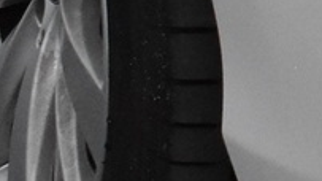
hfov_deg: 5.2
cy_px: -370
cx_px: 994
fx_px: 3313
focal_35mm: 388
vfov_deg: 3.1
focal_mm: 31
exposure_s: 1/160
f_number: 6.3
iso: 3200
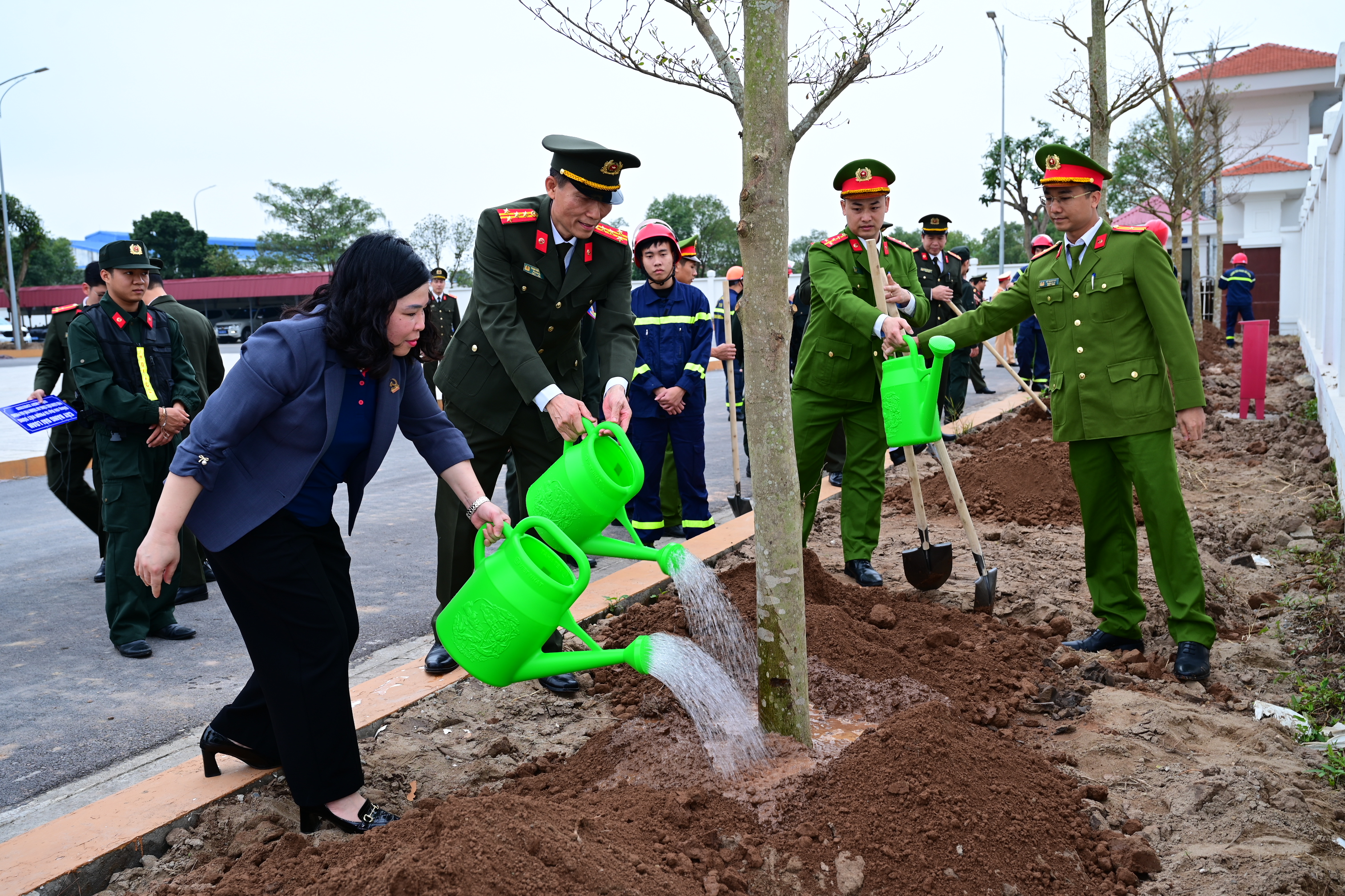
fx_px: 1214
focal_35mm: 32
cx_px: 672
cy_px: 448
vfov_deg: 40.5
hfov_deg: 58.0
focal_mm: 32.5
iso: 100
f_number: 5.6
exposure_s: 1/100
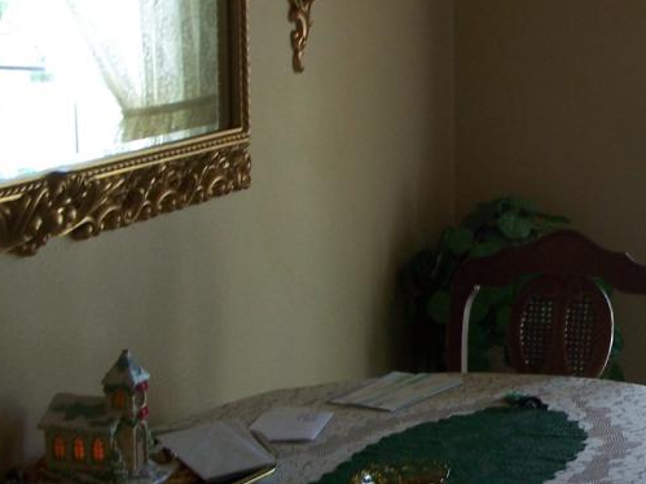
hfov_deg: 19.8
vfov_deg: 15.5
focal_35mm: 95
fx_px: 1772
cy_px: 201
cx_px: 708
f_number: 2.8
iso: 125
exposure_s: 1/30
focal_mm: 7.8
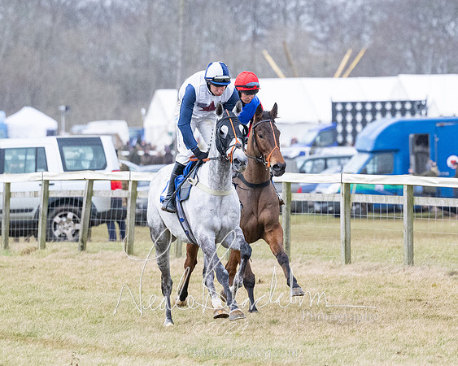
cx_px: 297
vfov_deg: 3.1
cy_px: 246
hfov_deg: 3.9
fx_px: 6739
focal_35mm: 497
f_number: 4
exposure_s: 1/1000
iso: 1600
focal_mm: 190
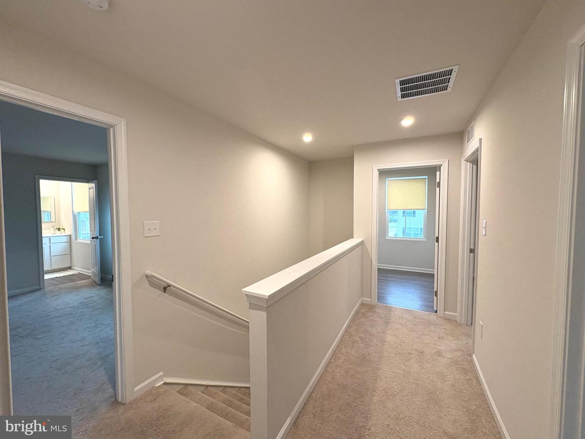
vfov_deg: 85.7
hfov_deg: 102.1
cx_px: 292
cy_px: 220
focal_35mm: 14
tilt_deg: -1.9
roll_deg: +0.5
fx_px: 237
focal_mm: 2.22
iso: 160
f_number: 2.2
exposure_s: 1/60
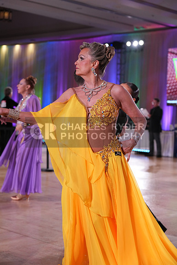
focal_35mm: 66
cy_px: 132
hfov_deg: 20.6
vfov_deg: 30.5
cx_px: 88
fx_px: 486
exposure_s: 1/500
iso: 2000
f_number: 4
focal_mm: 66
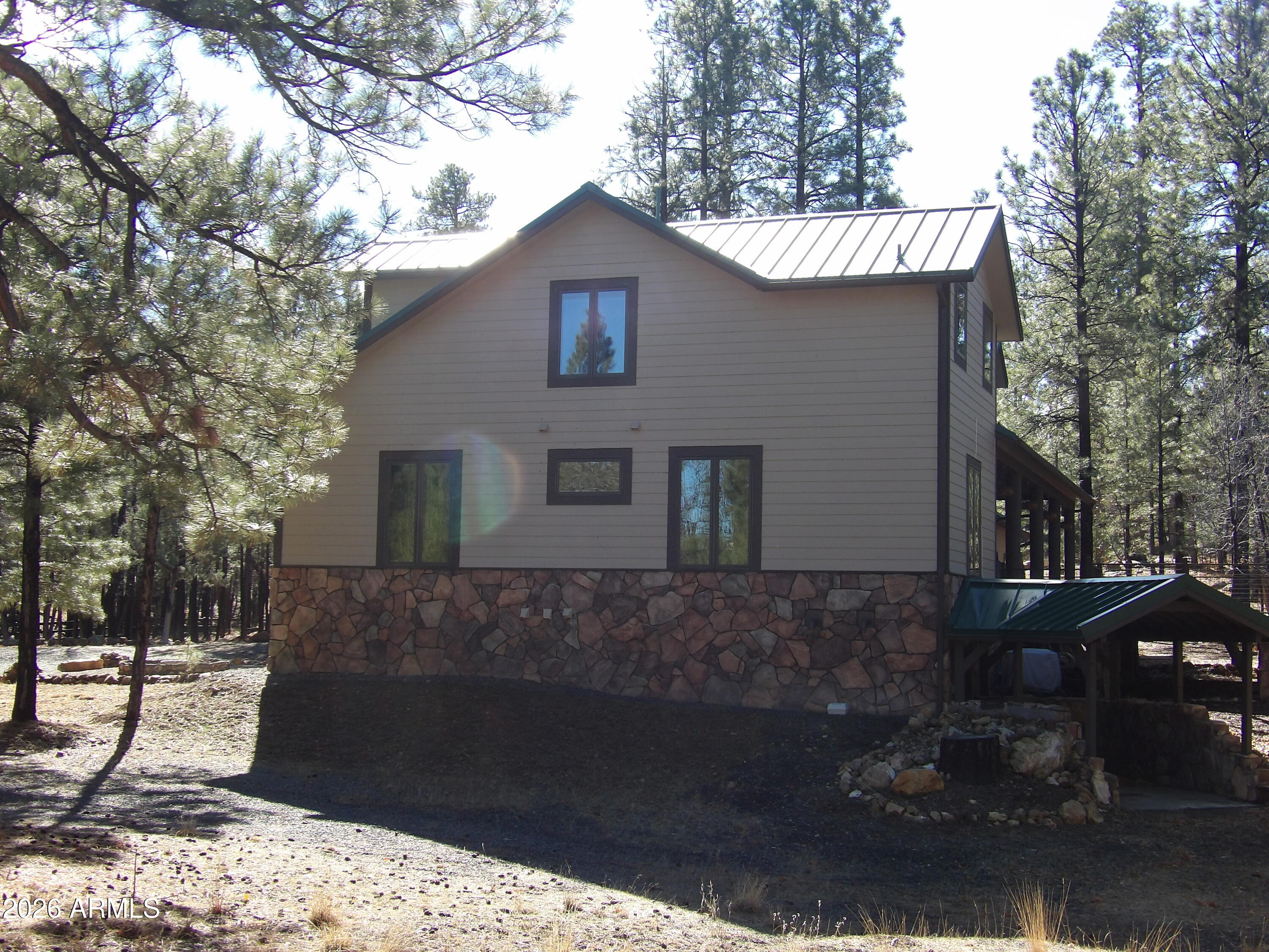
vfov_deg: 31.5
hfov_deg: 41.2
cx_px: 634
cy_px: 476
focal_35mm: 46
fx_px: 1686
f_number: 3.8
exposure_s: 1/199
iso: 100
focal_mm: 8.2
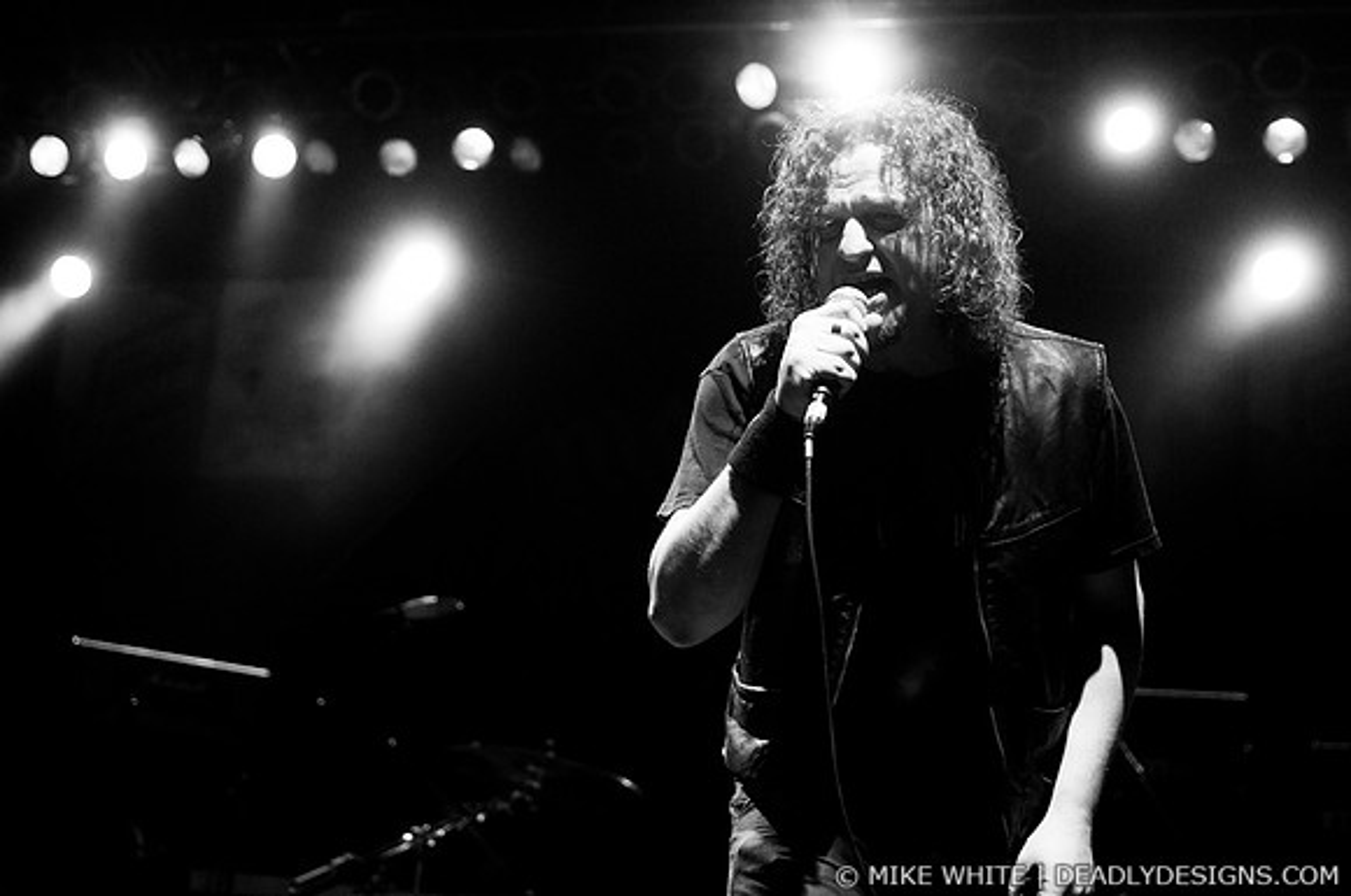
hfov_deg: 33.4
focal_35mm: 60
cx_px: 676
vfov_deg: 22.6
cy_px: 448
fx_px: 2249
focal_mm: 40
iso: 800
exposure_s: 1/320
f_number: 2.8
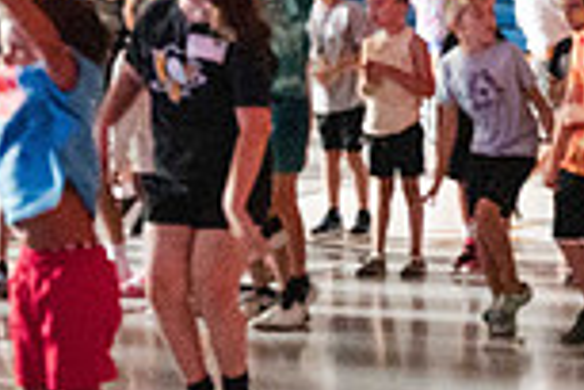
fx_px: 1882
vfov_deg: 11.7
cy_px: 372
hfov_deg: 16.4
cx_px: 823
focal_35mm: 116
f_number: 4
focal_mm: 30
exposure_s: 1/60
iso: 25600
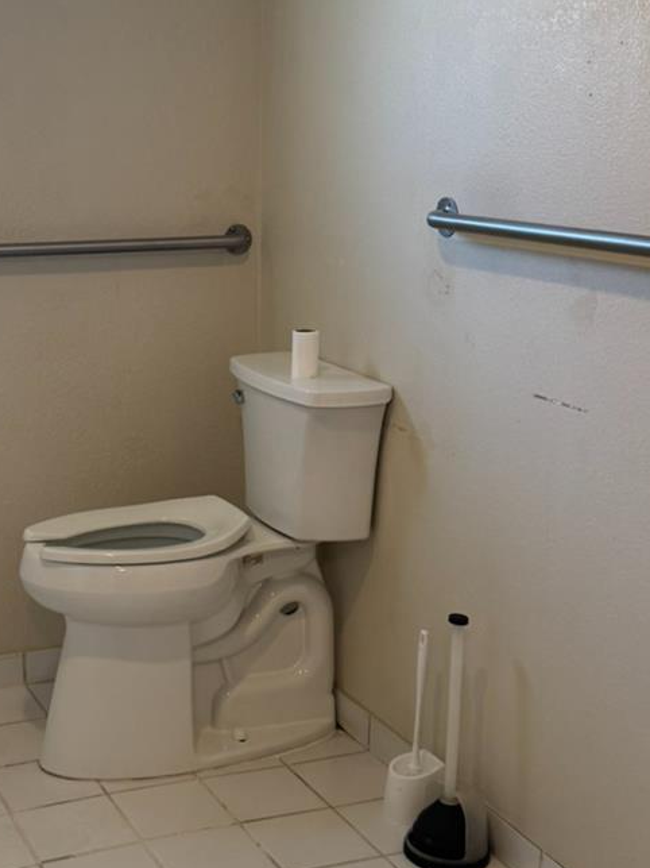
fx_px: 1403
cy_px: 362
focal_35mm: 56
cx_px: 136
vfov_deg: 34.3
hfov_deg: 25.7
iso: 160
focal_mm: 6.76
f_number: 1.78
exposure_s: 1/60
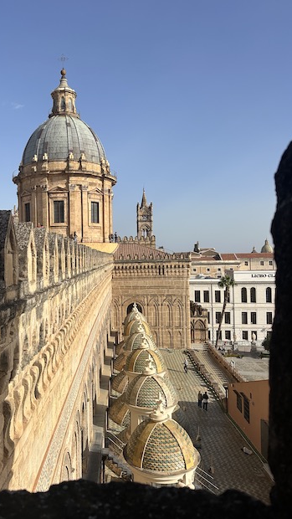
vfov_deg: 69.8
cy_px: 254
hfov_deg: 42.3
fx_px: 371
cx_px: 95
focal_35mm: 27
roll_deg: -0.3
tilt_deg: +0.9
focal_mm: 6.86
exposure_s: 1/6211
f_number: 1.78
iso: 80
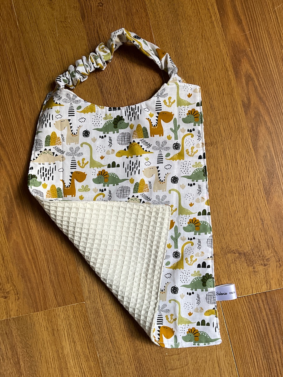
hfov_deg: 48.2
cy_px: 188
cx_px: 142
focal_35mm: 29
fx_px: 316
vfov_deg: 61.7
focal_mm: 3
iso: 50
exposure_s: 1/122
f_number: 1.8
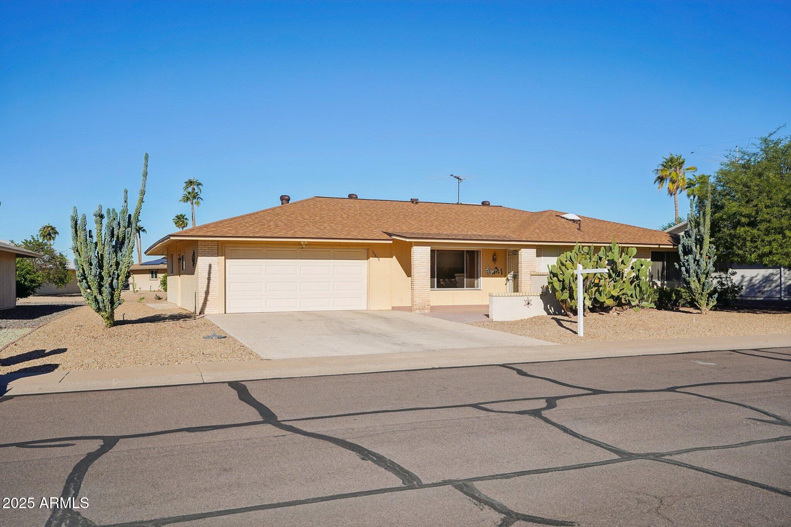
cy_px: 264
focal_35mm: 30
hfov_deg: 62.8
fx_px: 648
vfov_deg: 44.3
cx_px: 396
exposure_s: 1/2000
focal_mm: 29.5
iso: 400
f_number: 8
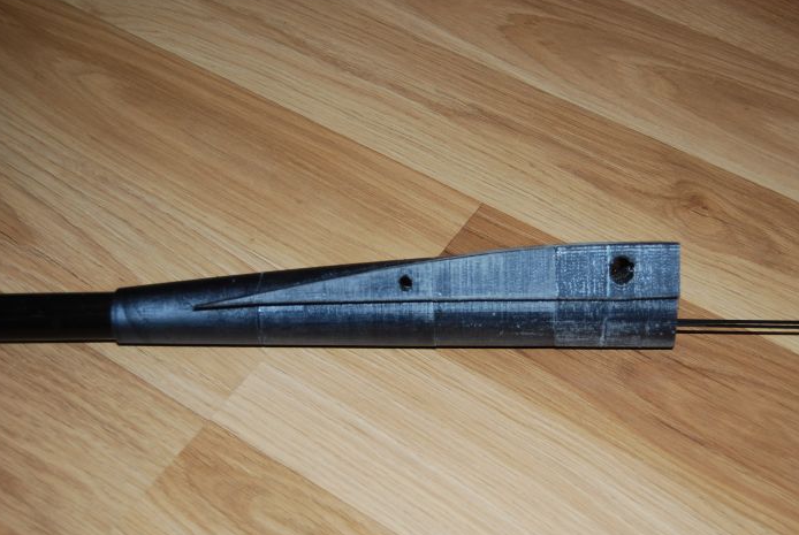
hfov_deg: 37.0
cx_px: 450
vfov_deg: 25.3
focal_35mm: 54
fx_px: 1191
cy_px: 296
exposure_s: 1/60
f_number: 4.5
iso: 200
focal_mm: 31
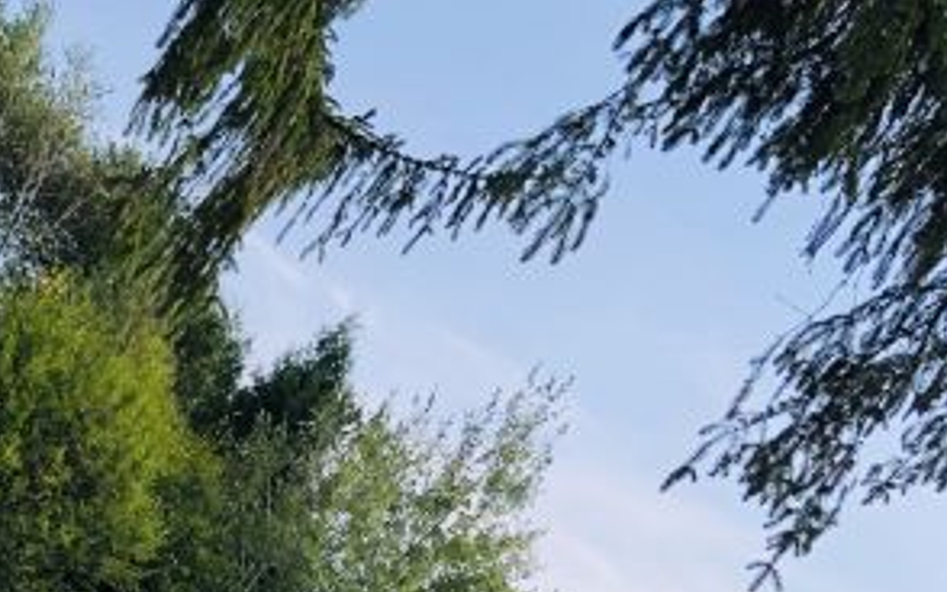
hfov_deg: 24.1
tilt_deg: +2.0
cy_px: 738
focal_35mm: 82
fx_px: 2117
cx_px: -10
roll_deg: -33.6
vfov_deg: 15.3
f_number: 1.8
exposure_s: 1/941
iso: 20
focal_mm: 3.99
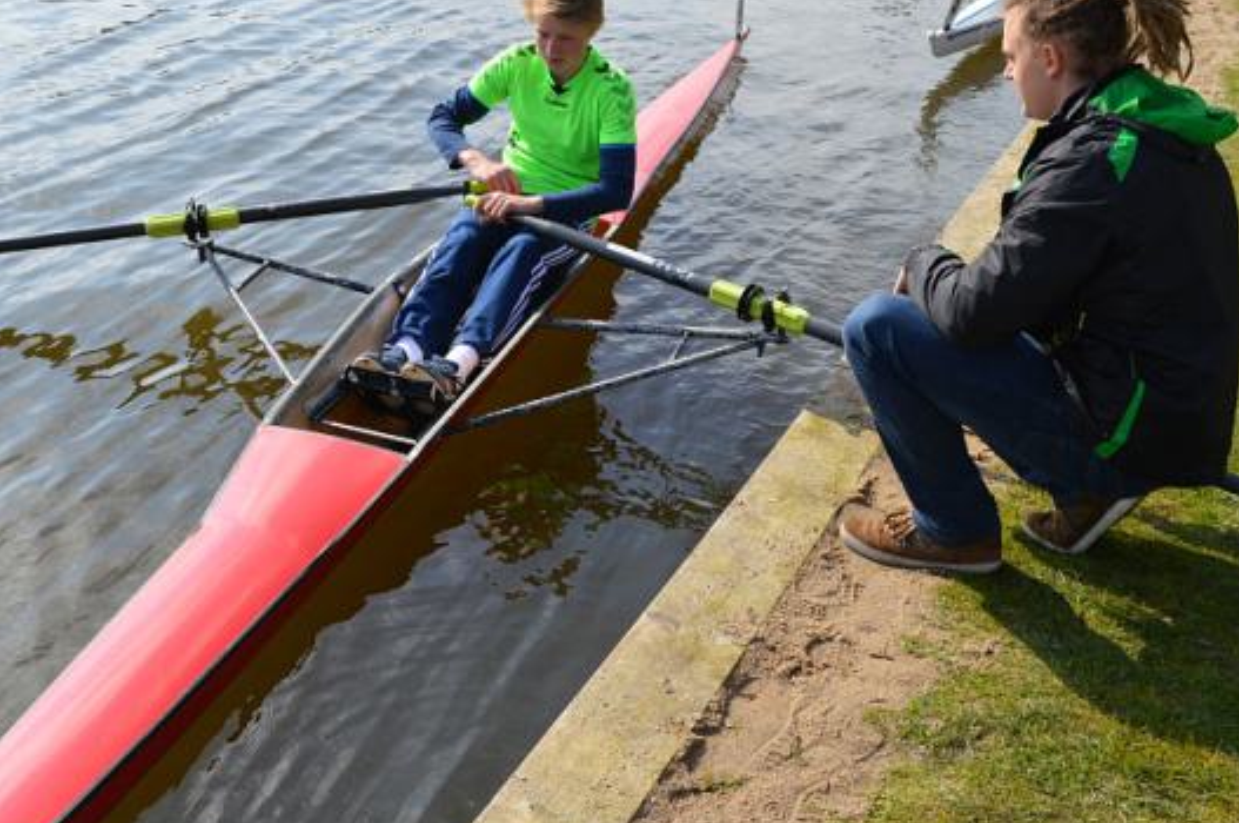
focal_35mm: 41
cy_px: 270
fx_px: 1409
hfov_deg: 46.9
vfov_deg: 32.3
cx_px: 449
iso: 100
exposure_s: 1/250
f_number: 8
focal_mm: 18
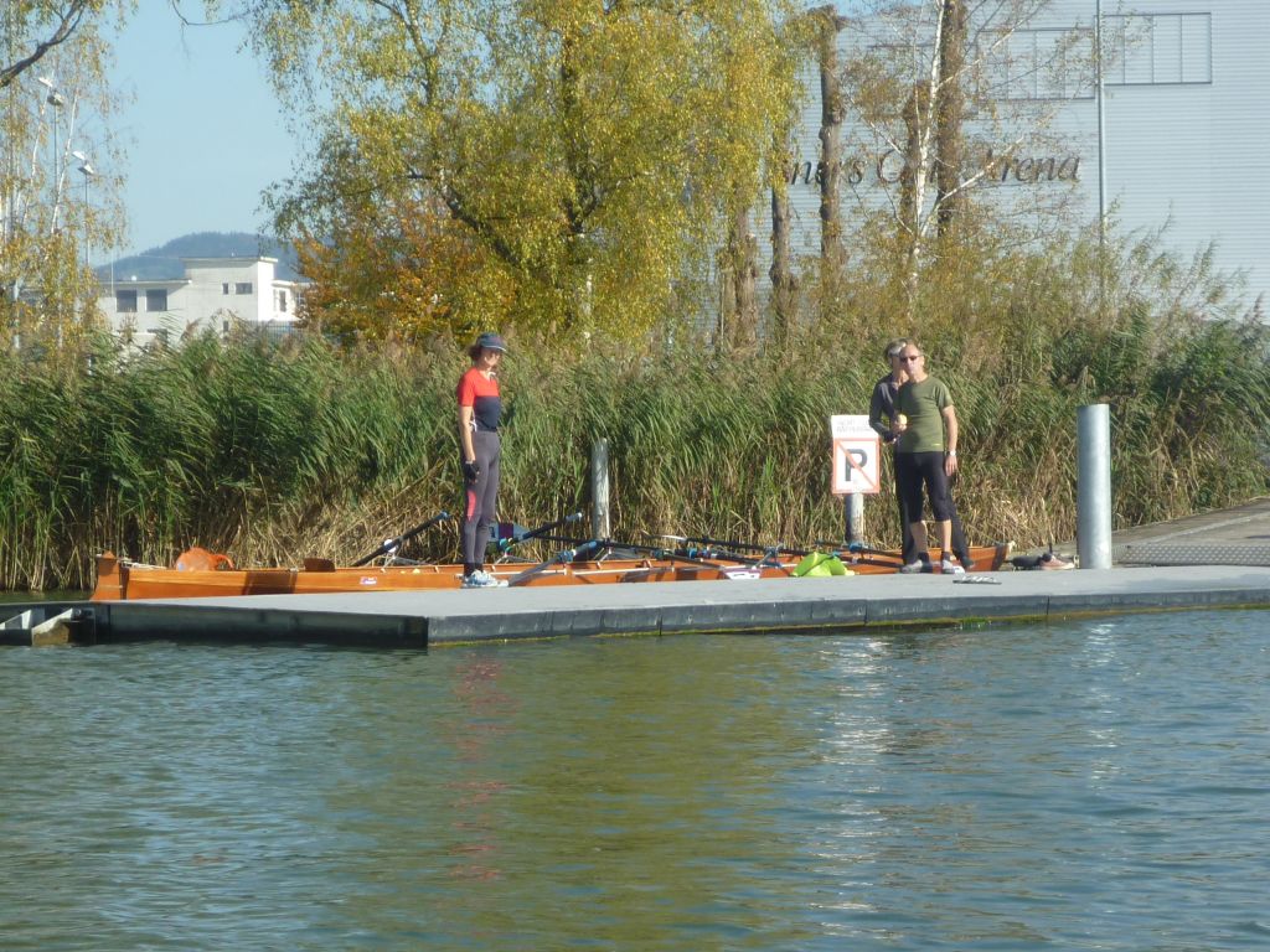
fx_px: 4586
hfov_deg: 15.8
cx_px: 635
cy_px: 476
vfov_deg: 11.9
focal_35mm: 125
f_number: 5.2
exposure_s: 1/320
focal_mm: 14.1
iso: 80
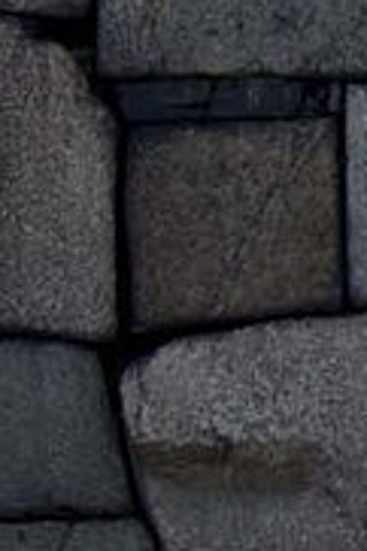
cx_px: 769
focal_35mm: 423
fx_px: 6480
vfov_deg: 4.9
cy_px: -79
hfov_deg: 3.2
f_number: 8
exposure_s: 1/125
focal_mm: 50
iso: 200
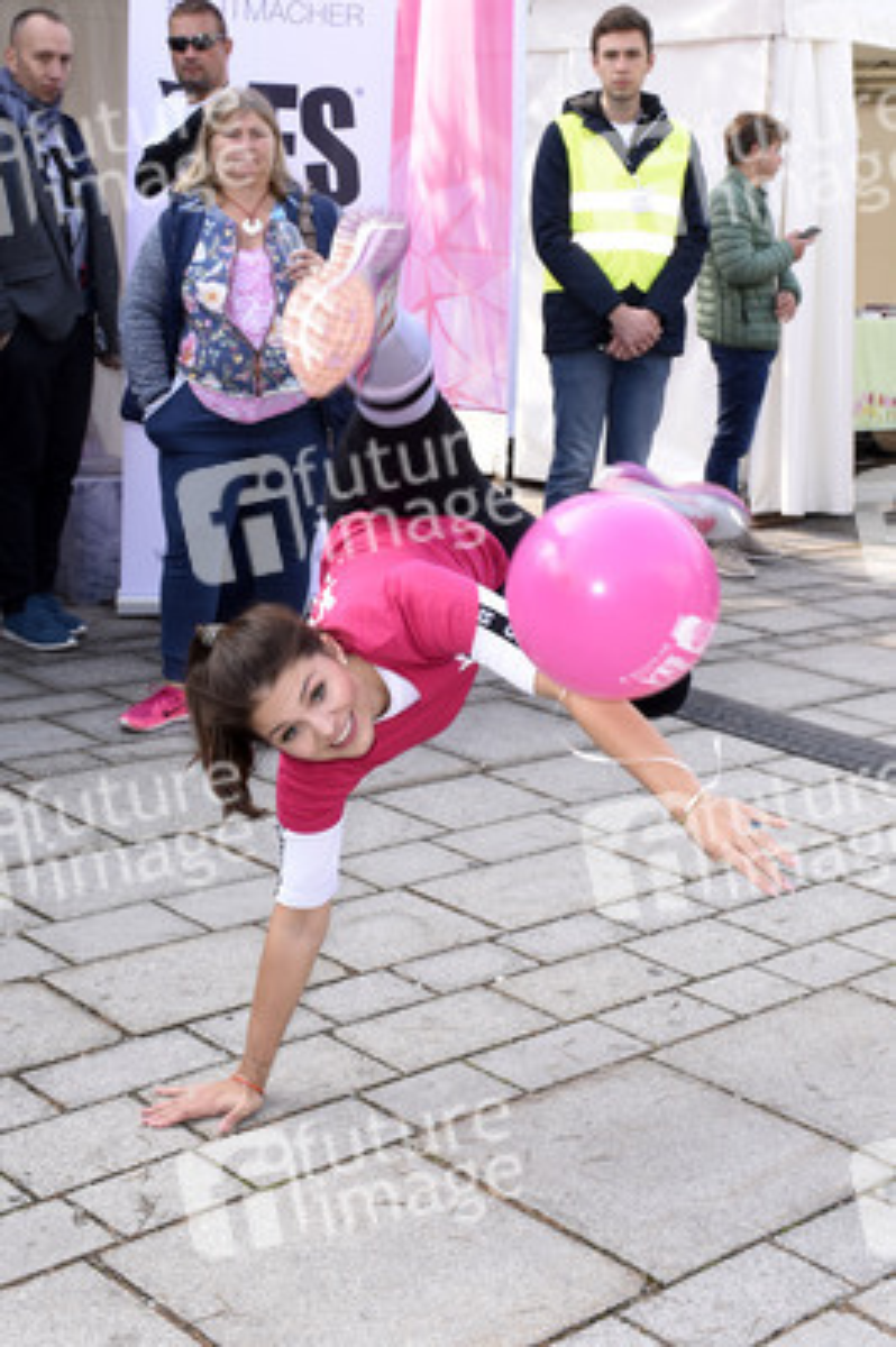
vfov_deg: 48.0
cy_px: 674
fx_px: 1515
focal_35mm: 40
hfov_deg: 33.0
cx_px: 448
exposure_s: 1/160
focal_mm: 27
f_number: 8
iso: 400
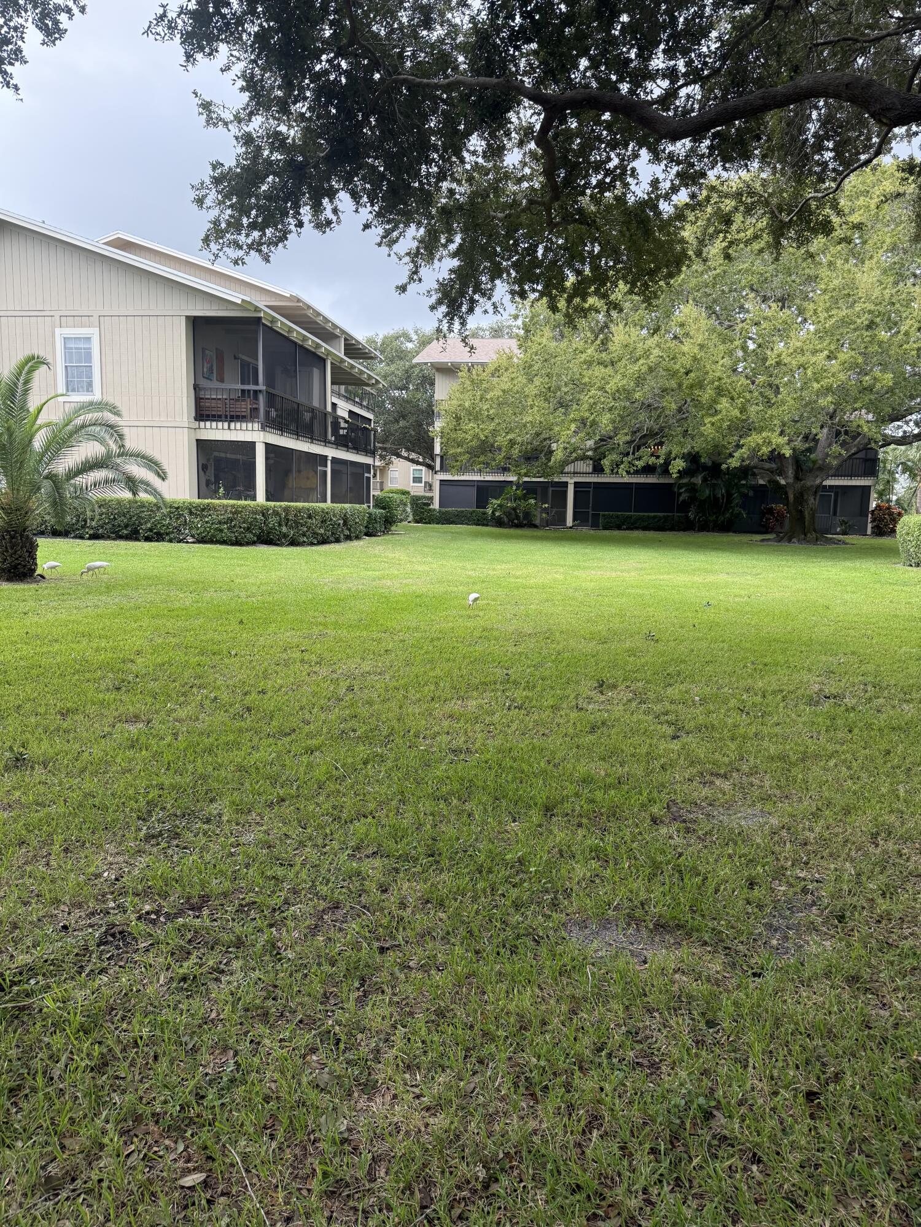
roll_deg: -1.0
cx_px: 460
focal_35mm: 24
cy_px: 614
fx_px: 851
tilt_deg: -7.9
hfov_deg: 56.8
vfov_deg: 71.6
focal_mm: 6.76
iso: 100
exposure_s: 1/920
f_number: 1.78
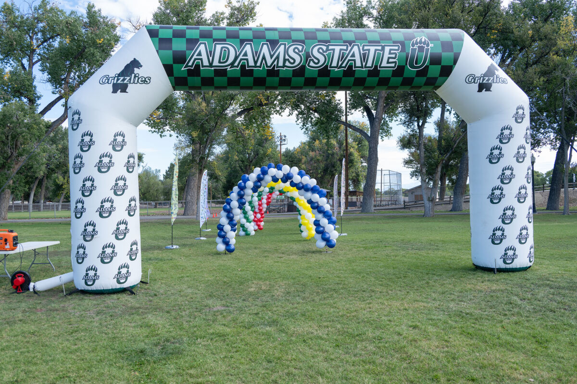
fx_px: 521
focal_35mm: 32
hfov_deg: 58.0
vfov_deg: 40.5
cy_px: 192
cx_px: 288
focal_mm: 32.5
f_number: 5.6
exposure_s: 1/320
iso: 250
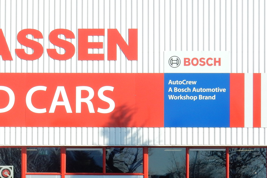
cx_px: -9
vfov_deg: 7.3
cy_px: 179
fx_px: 1394
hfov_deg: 10.8
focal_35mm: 188
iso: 125
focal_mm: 14.9
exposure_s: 1/400
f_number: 5
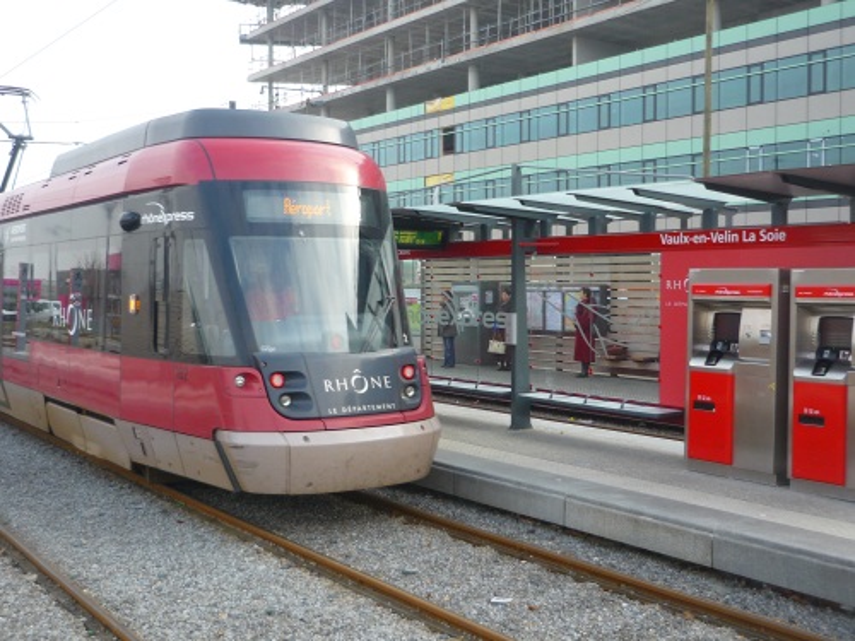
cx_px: 428
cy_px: 320
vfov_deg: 37.7
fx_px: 939
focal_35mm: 38
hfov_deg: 49.0
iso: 100
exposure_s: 1/250
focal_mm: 6.3
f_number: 2.9
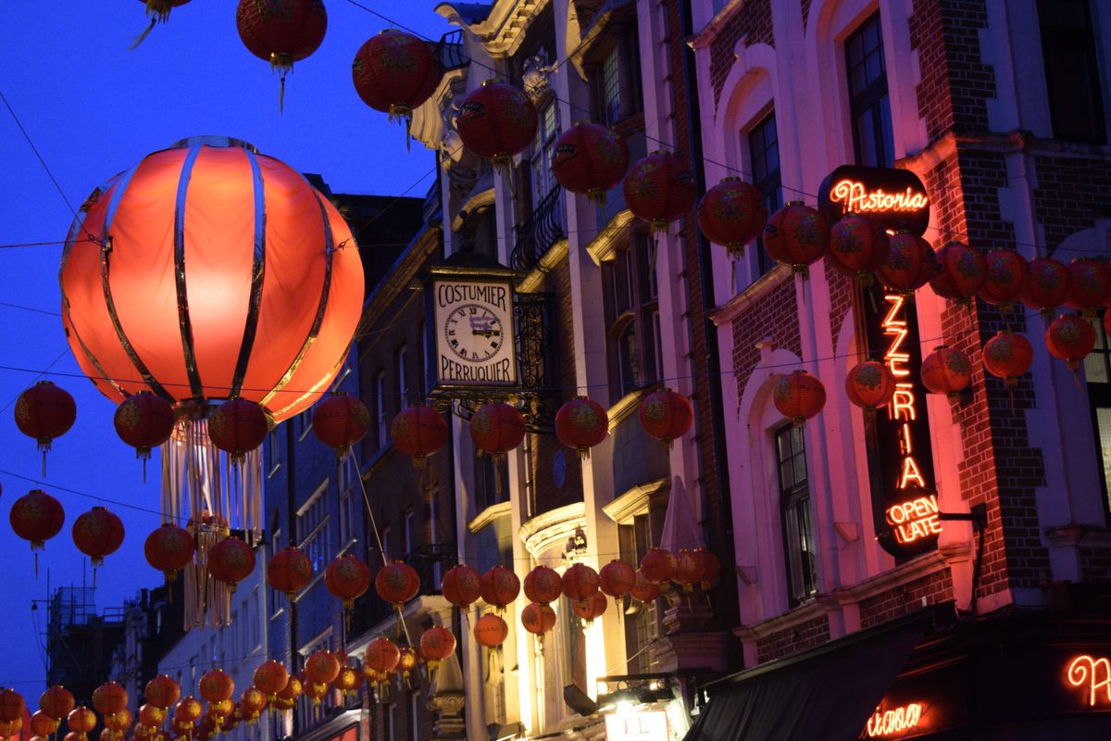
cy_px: 370
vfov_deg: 21.6
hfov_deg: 31.9
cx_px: 556
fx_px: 1944
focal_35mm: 63
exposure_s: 1/50
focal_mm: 42
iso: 1600
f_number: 5
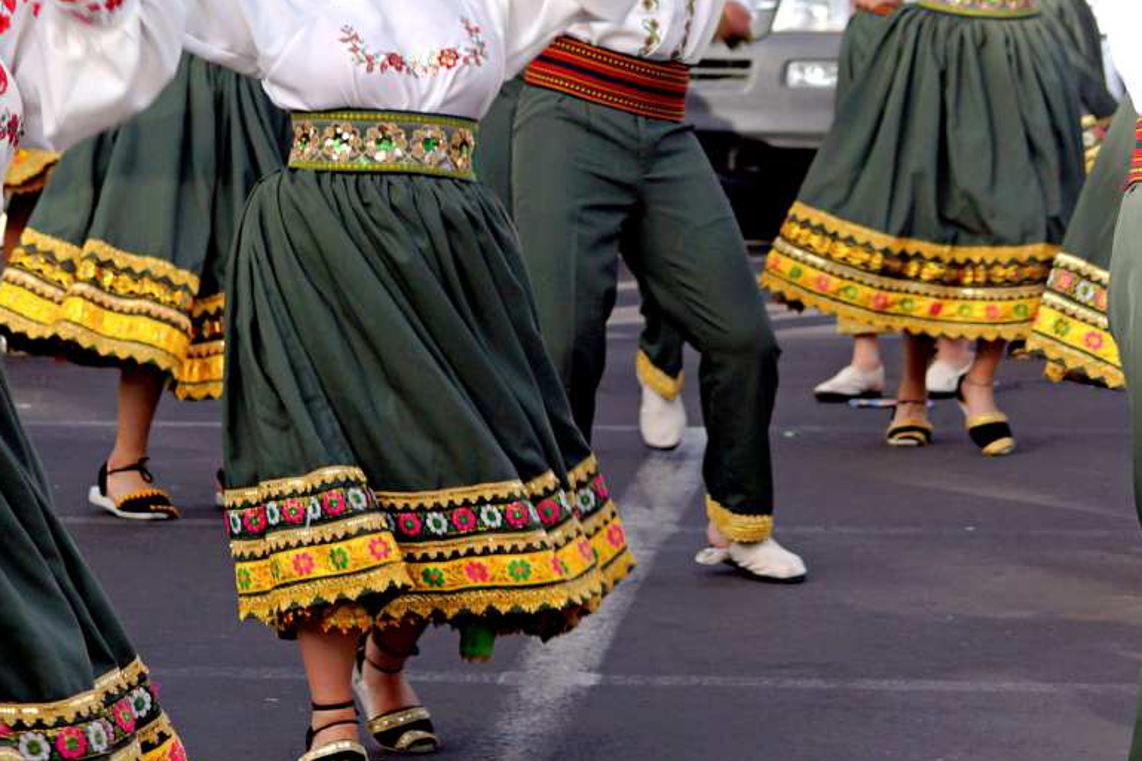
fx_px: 5519
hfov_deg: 11.8
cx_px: 416
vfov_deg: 7.9
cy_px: 394
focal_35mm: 174
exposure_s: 1/160
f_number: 5
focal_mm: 55
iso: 100
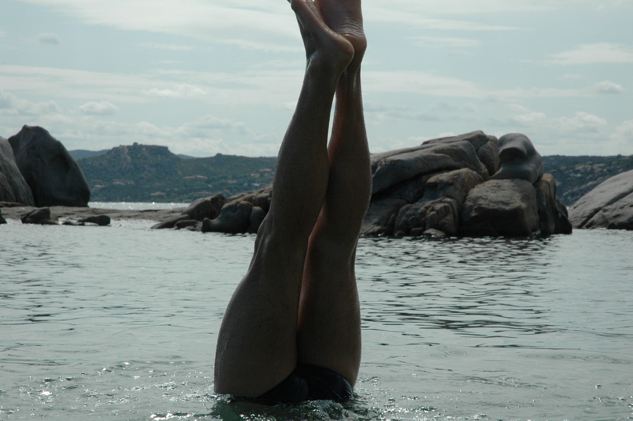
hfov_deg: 19.5
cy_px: 210
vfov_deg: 13.0
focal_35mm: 105
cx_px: 316
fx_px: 1845
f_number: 13
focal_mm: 70
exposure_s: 1/640
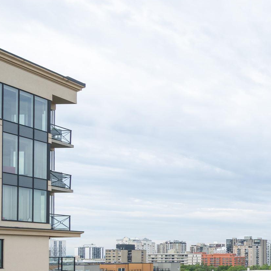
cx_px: 455
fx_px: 390
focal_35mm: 44
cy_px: 257
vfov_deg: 35.5
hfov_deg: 24.1
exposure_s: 1/200
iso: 200
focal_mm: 14
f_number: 10
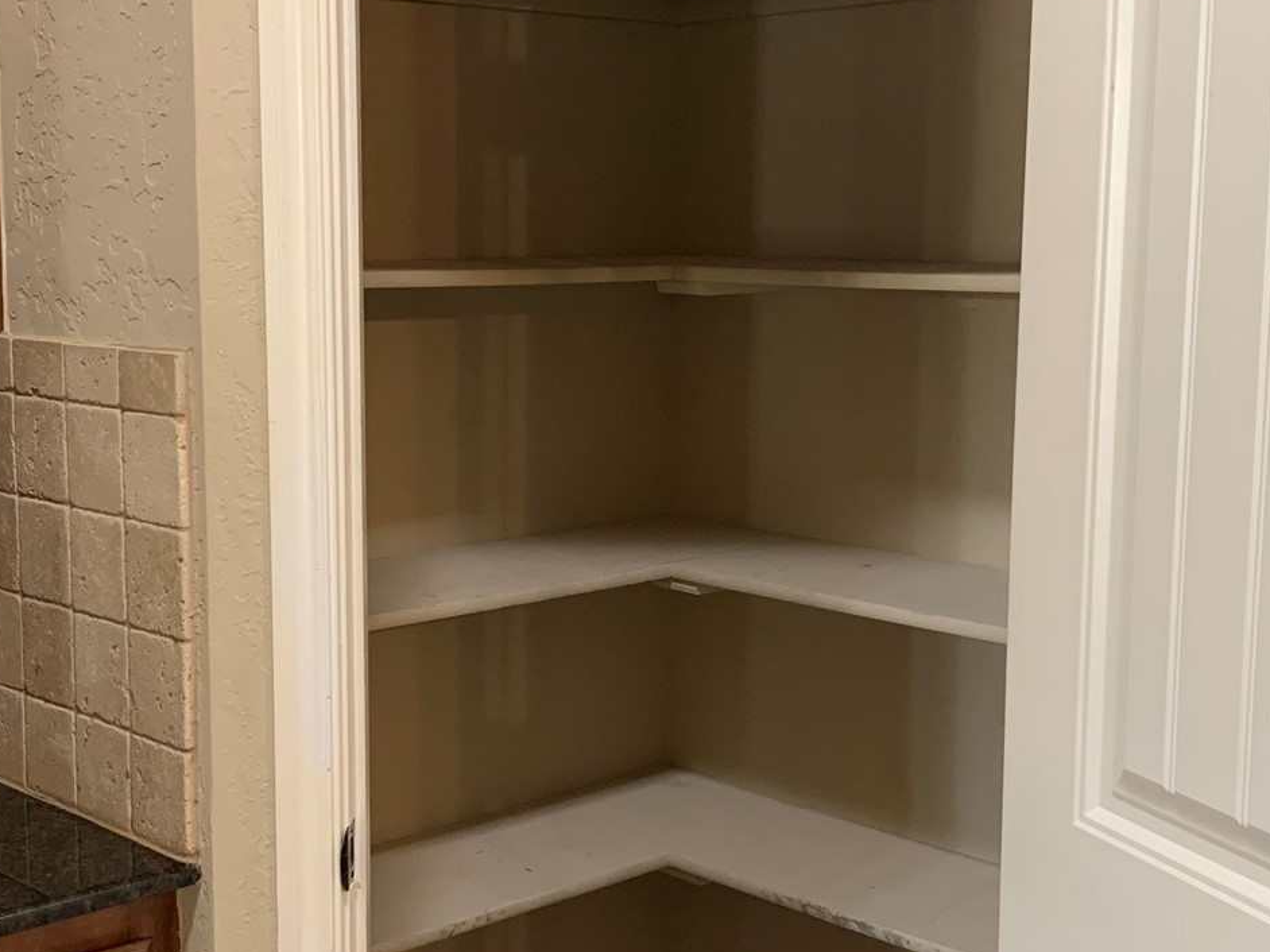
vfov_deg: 27.5
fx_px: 1944
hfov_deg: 36.1
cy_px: 518
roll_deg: +0.0
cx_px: 541
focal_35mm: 53
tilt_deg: -8.4
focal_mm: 4.25
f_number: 1.8
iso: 400
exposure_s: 1/40
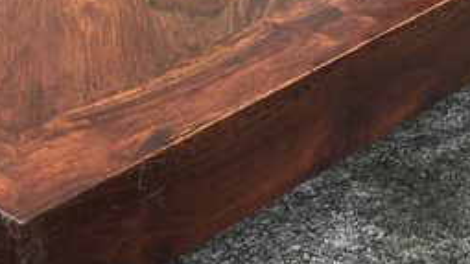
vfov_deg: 9.7
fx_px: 1544
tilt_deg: -32.2
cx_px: 114
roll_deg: -4.4
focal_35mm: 124
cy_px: 266
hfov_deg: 17.2
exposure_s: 1/409
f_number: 2.2
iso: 25
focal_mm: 4.15
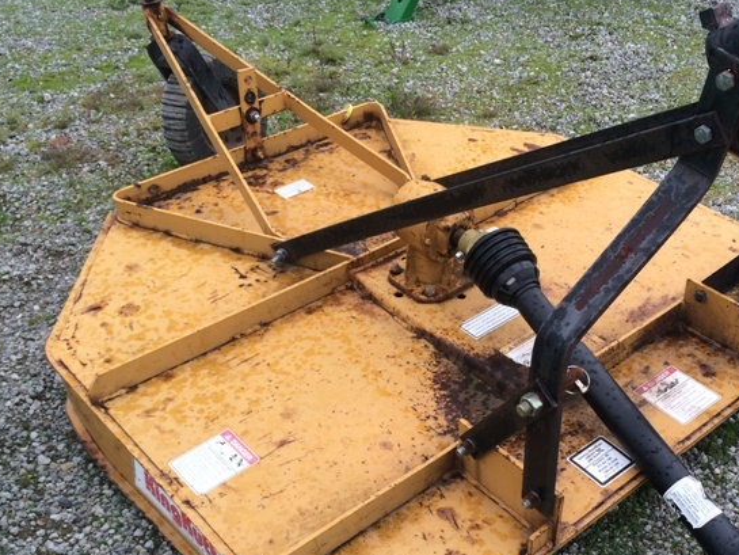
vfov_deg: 32.6
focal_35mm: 44
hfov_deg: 42.3
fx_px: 940
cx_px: 499
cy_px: 375
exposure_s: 1/217
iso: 32
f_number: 2.2
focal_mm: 4.12
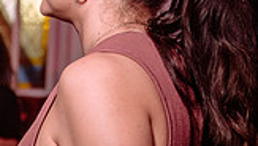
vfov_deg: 7.3
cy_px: 135
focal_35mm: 166
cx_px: -161
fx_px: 1137
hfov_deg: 12.2
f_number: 3.2
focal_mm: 40
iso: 800
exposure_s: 1/60
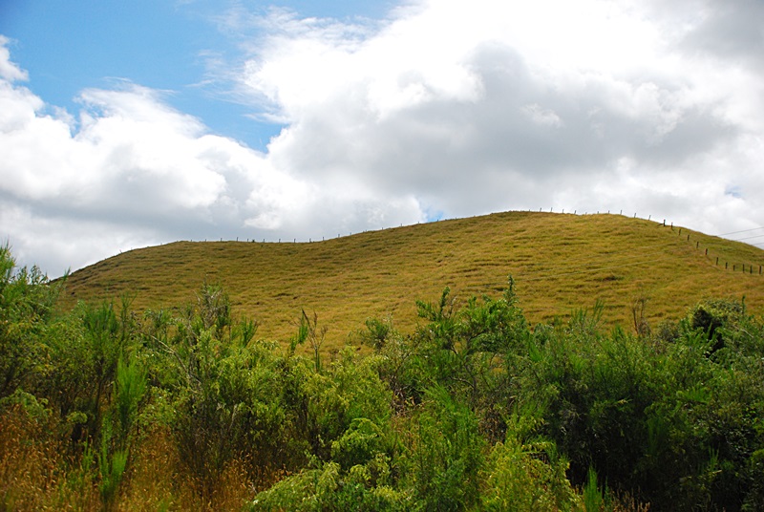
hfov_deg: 49.5
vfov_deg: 34.3
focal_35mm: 39
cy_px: 256
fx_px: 829
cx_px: 382
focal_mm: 26
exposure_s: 1/4000
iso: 400
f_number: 4
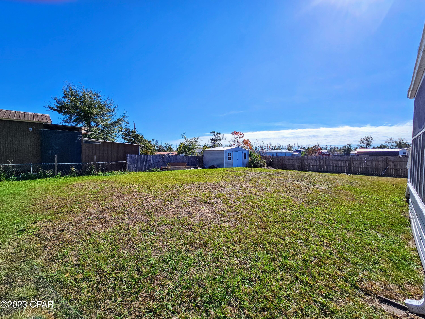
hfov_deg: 106.2
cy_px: 160
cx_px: 212
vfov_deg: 89.9
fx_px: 160
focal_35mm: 13
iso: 50
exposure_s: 1/3707
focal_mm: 2.2
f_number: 2.2
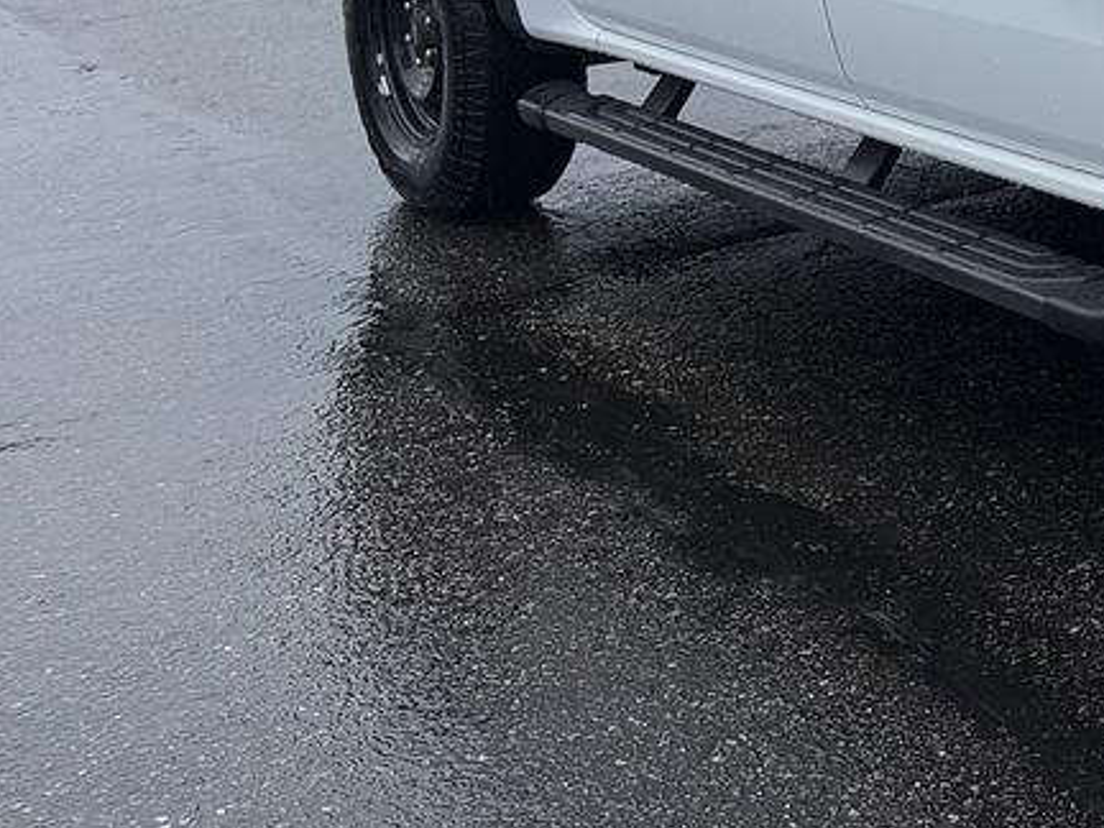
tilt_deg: -4.1
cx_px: 1551
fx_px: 2456
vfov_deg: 17.7
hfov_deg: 22.0
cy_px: -294
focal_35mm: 77
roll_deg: +1.5
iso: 50
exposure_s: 1/933
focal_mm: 5.96
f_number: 1.6
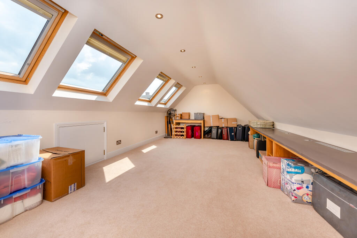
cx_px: 178
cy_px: 119
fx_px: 139
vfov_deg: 81.2
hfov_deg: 104.2
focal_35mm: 14
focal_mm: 14
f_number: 8
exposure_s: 1/125
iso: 100
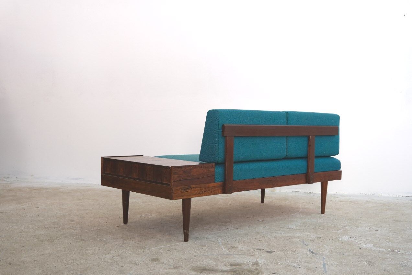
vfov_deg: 34.2
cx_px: 206
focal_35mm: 39
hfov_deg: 49.6
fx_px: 446
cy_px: 138
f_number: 4
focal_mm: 26
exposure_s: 1/40
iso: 640
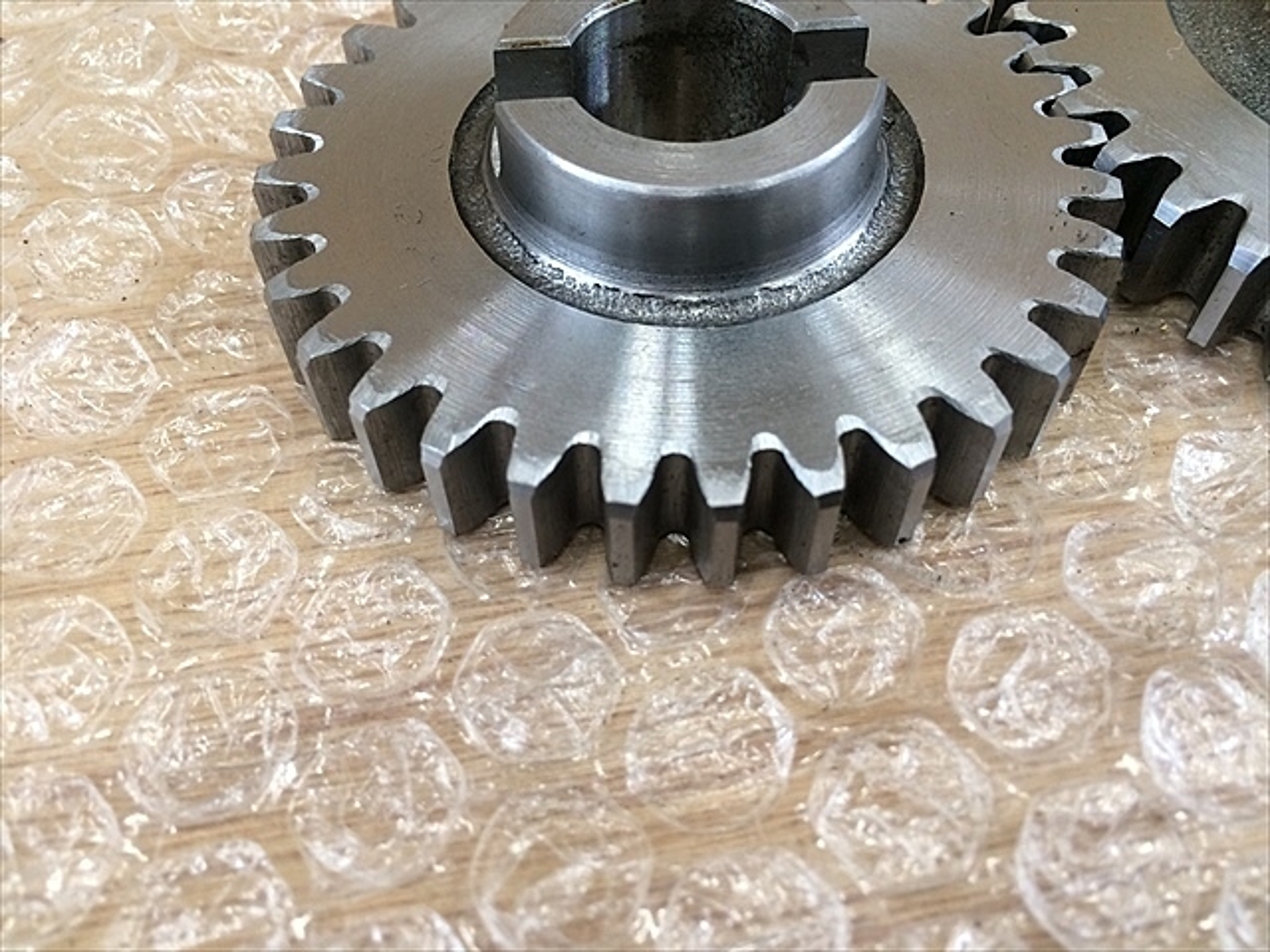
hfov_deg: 61.7
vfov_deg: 48.2
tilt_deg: -56.0
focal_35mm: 29
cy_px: 476
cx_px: 635
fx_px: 1064
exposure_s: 1/30
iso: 64
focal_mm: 4.15
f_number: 2.2
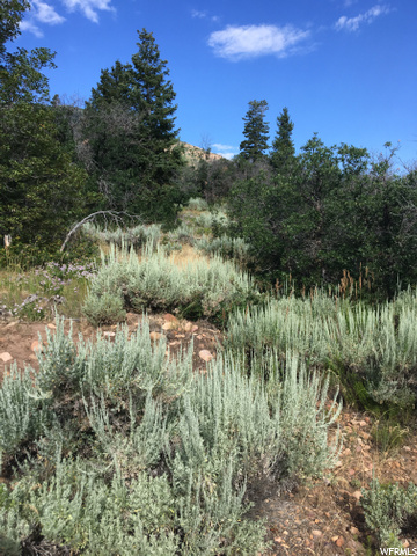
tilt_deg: -6.3
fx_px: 466
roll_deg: +0.6
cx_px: 208
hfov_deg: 48.2
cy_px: 278
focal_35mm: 29
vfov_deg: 61.7
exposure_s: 1/938
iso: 25
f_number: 2.2
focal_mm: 4.15
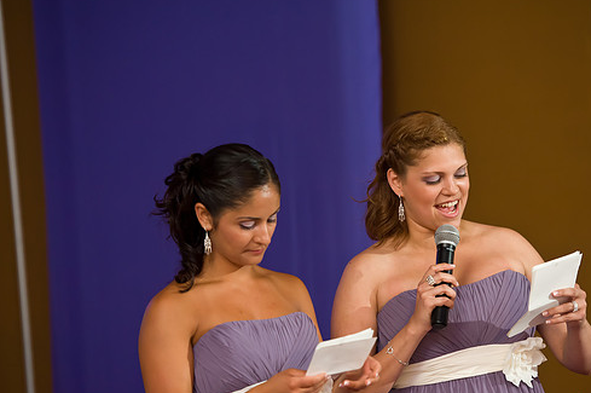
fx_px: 2821
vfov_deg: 8.0
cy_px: 225
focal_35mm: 172
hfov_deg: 12.0
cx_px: 329
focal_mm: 145
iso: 1600
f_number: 3.2
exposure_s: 1/125
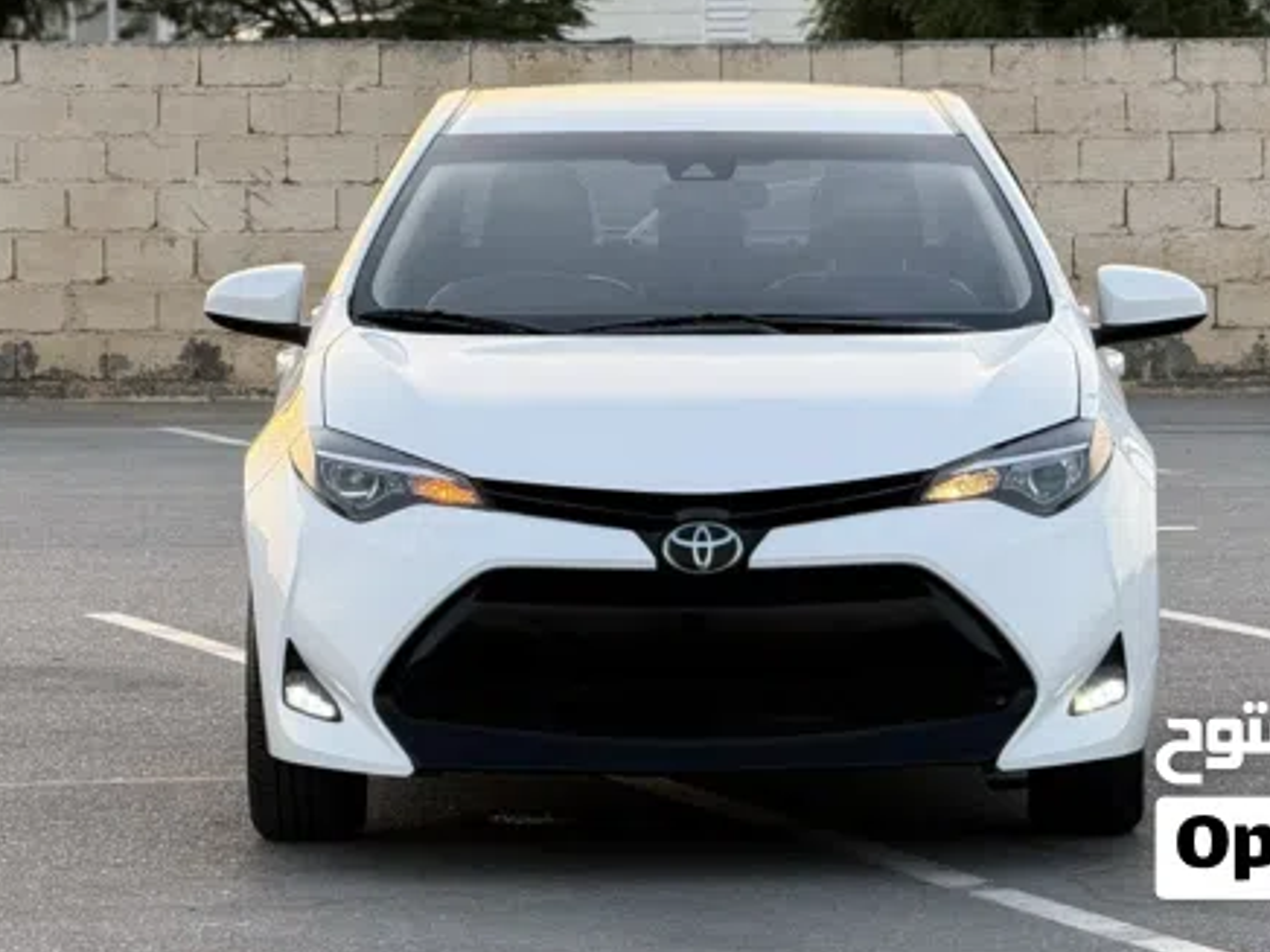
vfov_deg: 8.4
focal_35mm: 176
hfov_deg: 11.2
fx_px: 6457
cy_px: 271
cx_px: 717
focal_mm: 15.66
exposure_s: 1/106
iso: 64
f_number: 2.8
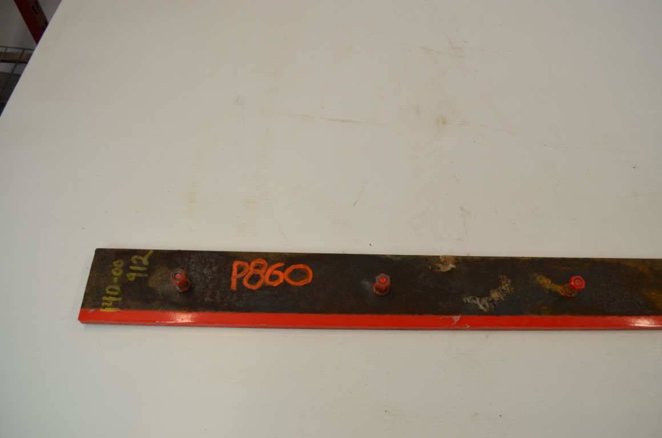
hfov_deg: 67.5
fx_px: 495
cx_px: 331
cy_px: 219
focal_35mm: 27
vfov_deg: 47.7
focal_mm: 18
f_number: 5.6
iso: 400
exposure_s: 1/125
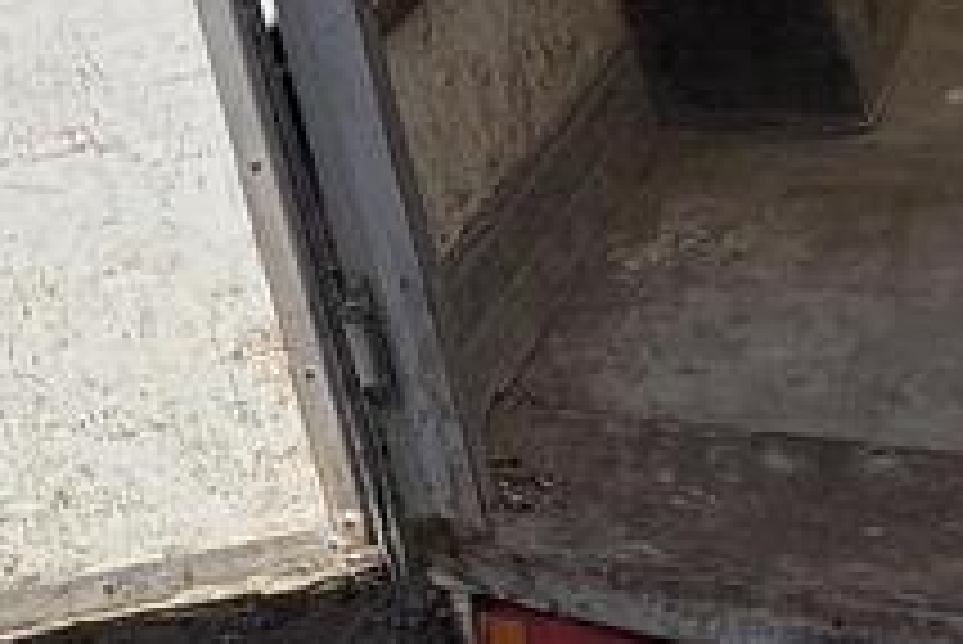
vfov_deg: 20.1
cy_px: -239
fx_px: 1633
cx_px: -184
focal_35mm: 61
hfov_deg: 28.7
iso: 50
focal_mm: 2.22
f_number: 2.2
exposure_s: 1/3106
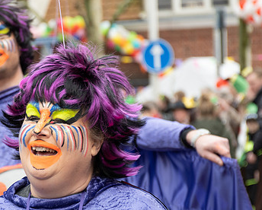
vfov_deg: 6.2
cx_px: 69
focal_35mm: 249
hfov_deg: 7.7
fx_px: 1933
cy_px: 120
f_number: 5.6
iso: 400
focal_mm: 105
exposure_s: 1/320
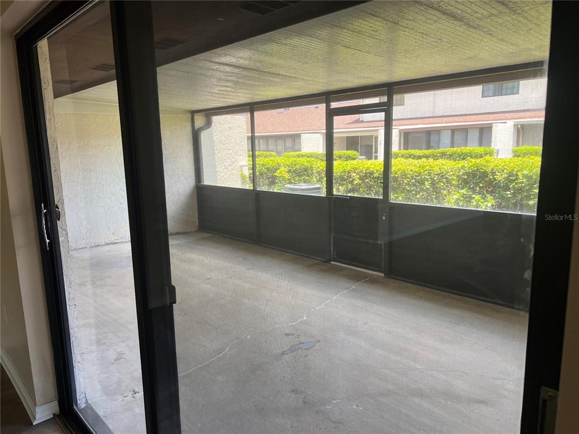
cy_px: 217
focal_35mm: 26
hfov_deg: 67.3
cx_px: 290
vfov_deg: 53.1
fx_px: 435
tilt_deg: -10.1
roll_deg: +1.3
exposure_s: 1/121
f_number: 1.5
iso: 125
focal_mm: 5.7
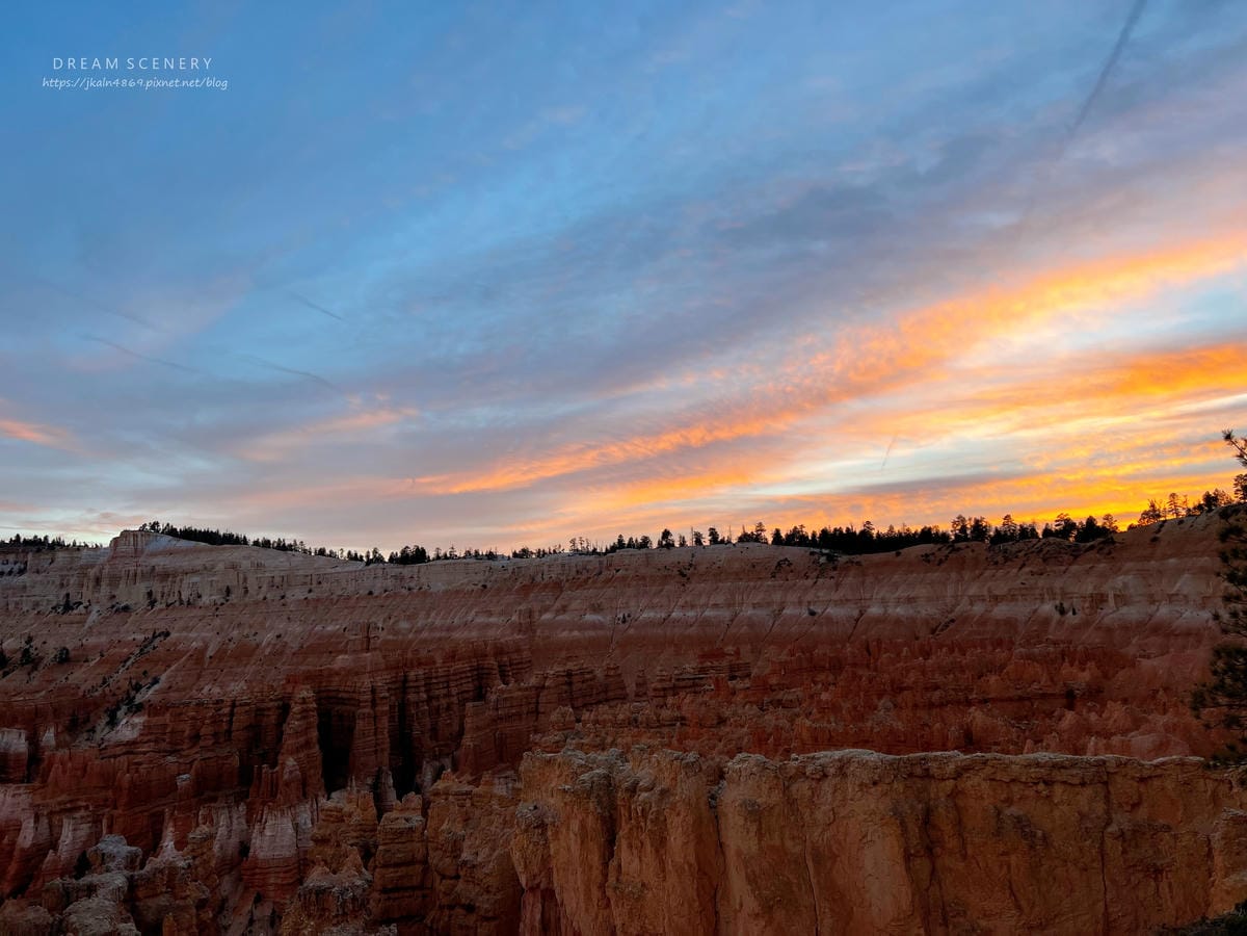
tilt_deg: +8.6
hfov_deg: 67.3
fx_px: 937
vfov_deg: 53.1
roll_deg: +2.3
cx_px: 624
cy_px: 468
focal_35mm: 26
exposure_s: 1/121
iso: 50
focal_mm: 5.7
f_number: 1.5
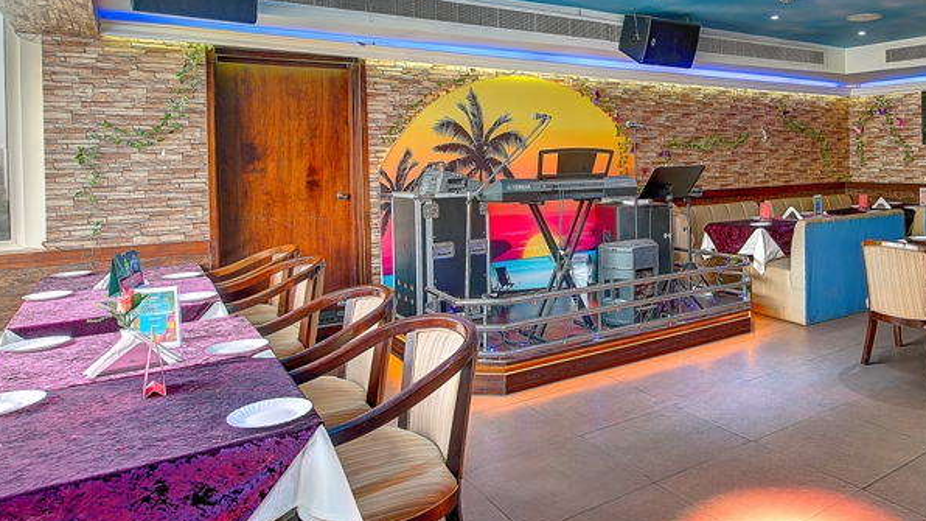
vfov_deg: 42.2
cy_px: 166
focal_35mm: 27
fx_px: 663
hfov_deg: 66.7
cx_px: 662
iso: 100
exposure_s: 1.6
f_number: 8
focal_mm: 15
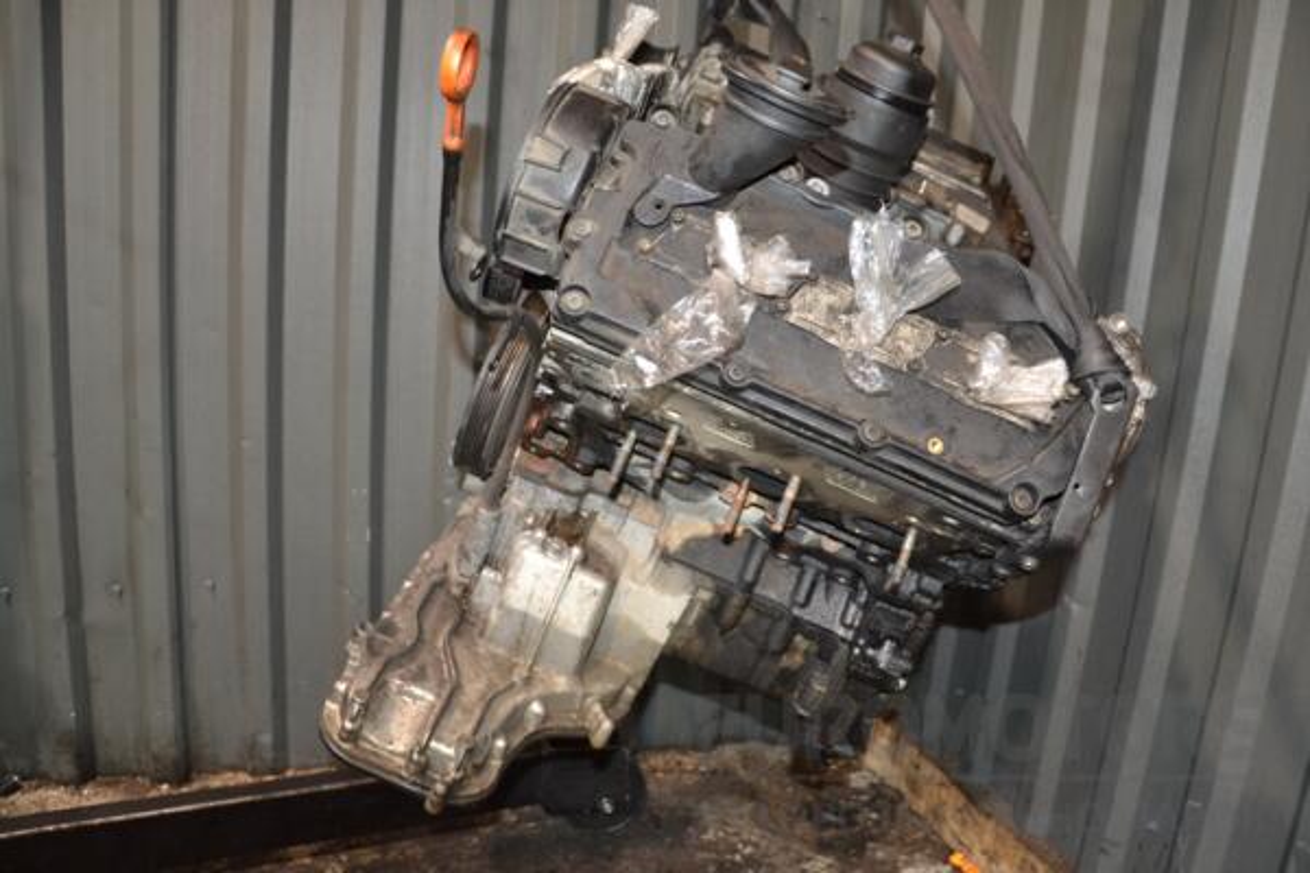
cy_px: 436
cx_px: 655
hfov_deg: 31.9
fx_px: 2292
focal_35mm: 63
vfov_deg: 21.6
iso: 800
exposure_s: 1/60
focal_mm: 42
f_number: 4.8
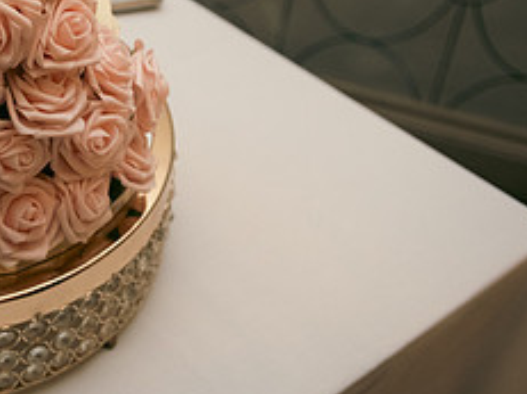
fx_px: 1248
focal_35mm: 82
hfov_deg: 22.3
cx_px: -78
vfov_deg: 17.6
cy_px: 13
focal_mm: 34
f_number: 3.5
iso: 800
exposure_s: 1/160
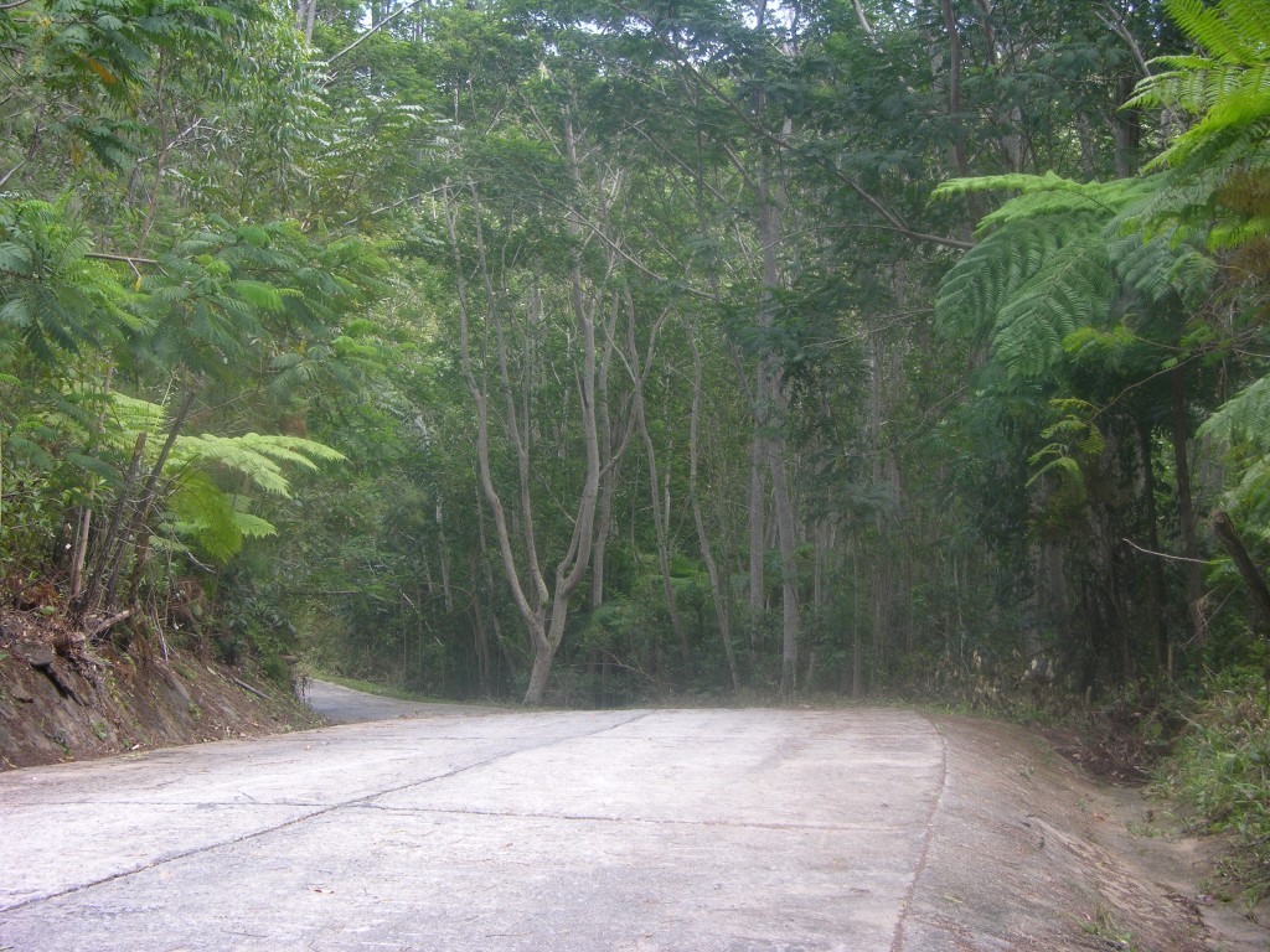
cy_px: 476
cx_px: 635
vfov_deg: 27.0
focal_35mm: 54
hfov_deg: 35.5
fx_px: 1981
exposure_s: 1/76.6
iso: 50
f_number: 3.1
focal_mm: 13.7
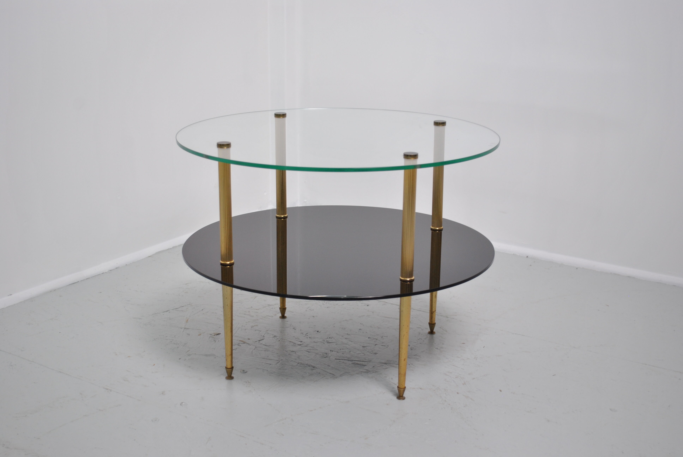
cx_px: 342
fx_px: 969
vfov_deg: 26.6
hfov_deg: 38.8
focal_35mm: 51
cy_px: 228
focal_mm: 34
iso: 250
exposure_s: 1/30
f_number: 5
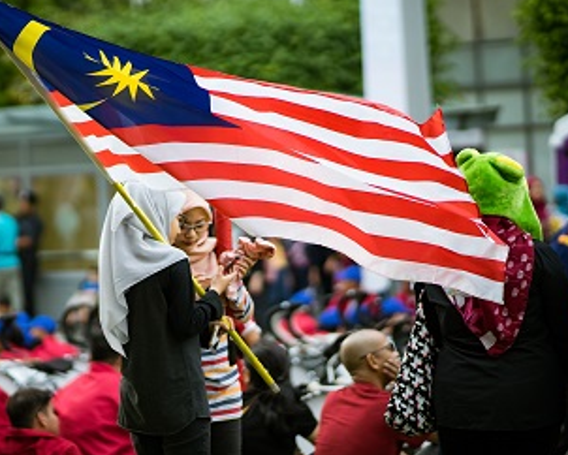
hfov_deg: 14.6
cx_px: 216
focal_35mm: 132
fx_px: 2220
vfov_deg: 11.7
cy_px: 185
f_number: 1.4
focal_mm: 85
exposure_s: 1/4000
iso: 640
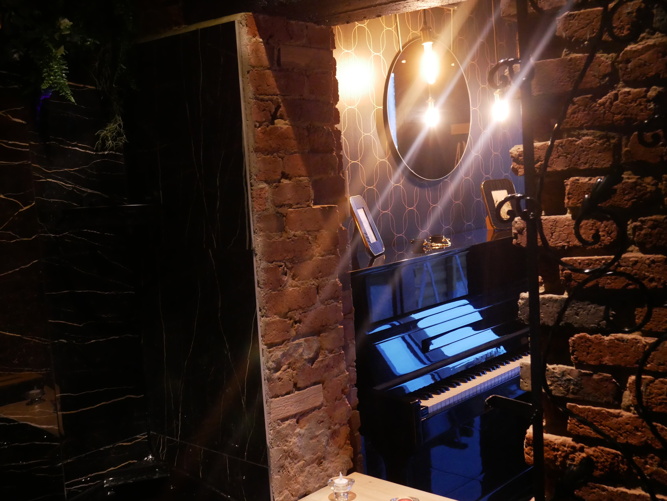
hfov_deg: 46.8
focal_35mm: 40
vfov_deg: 36.0
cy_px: 250
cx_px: 334
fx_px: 771
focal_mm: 20
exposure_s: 1/13
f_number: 4.5
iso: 3200
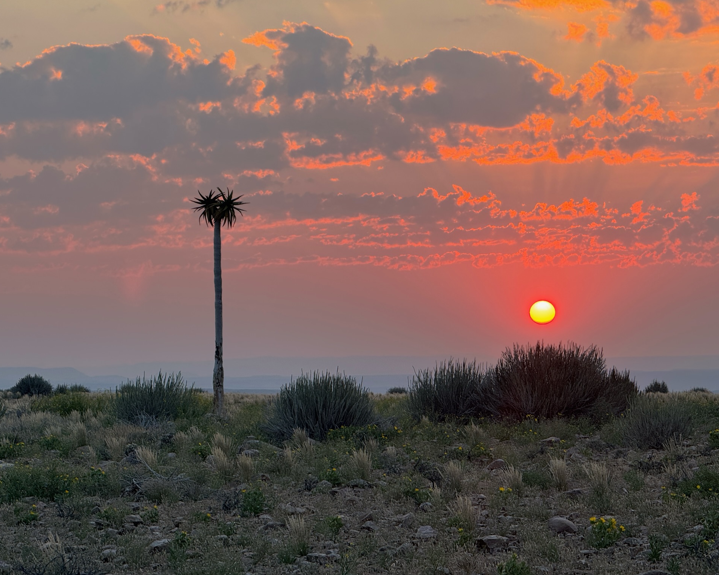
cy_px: 288
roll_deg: +1.6
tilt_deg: +2.1
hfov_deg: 15.3
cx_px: 352
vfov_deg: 12.2
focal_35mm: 126
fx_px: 2681
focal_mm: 15.66
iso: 50
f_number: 2.8
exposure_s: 1/149
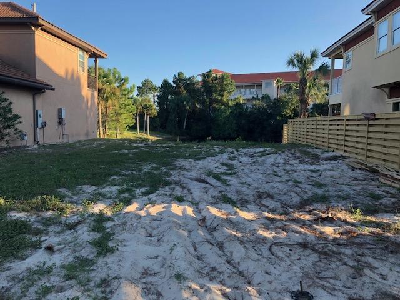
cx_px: 200
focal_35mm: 28
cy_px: 150
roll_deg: +1.3
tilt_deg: -4.0
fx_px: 324
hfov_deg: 63.4
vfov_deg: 49.7
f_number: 1.8
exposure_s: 1/545
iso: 20
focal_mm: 3.99
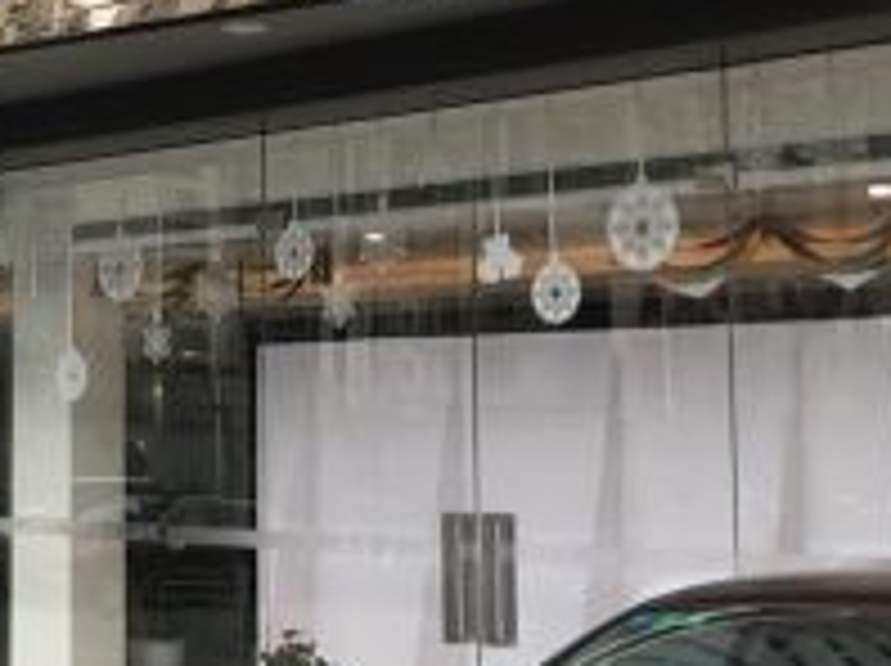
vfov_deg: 14.9
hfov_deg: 18.4
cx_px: -292
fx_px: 2545
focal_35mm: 99
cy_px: 182
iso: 20
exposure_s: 1/463
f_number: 1.8
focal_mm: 3.99
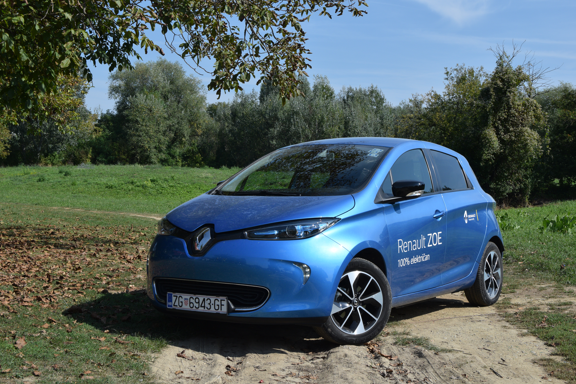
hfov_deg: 37.9
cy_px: 192
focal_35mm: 52
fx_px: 840
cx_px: 288
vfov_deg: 25.7
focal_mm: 35
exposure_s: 1/400
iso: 200
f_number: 10
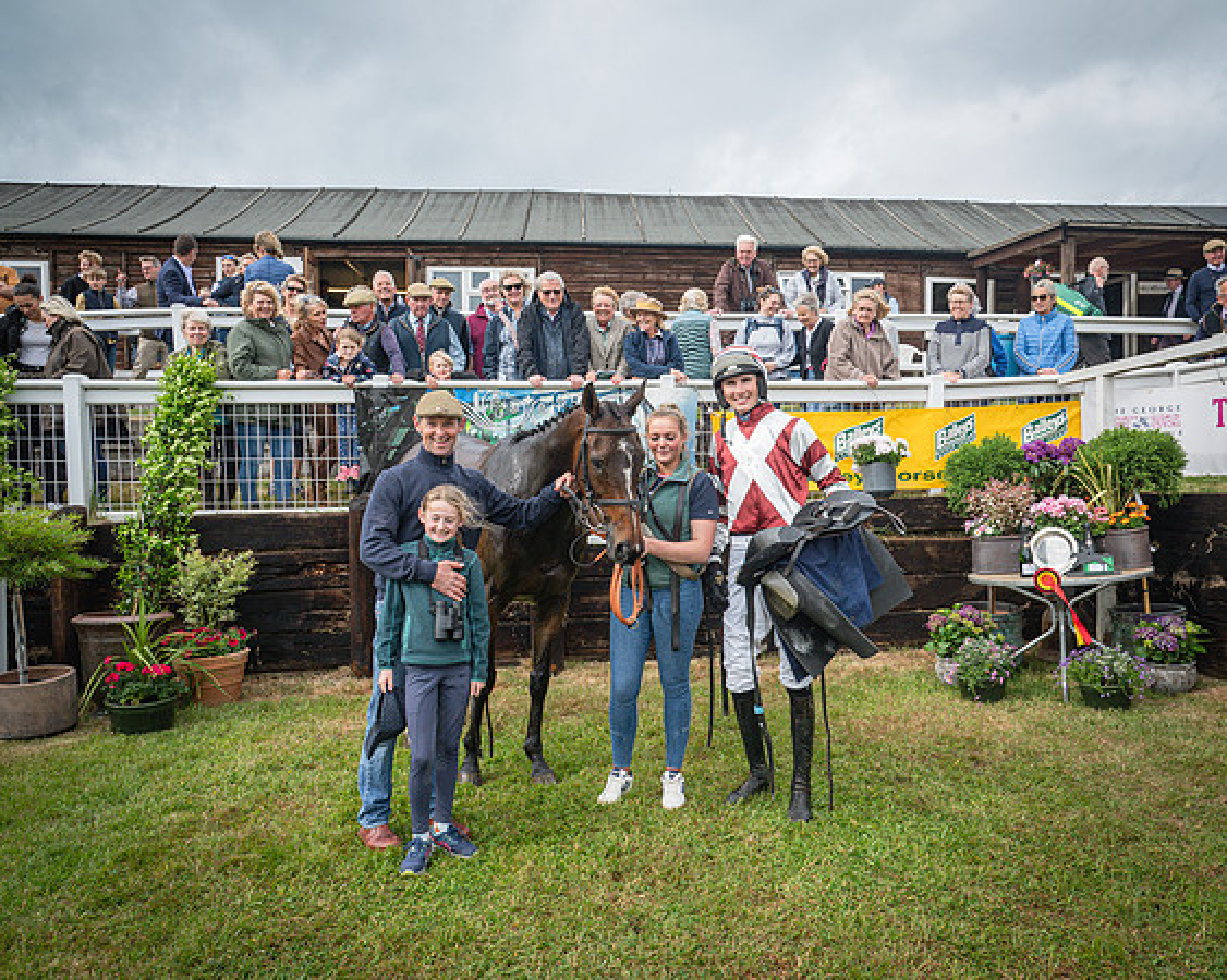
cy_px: 490
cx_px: 673
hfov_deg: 63.9
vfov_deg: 53.1
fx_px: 981
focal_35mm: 27
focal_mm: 24
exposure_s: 1/200
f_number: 8
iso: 400
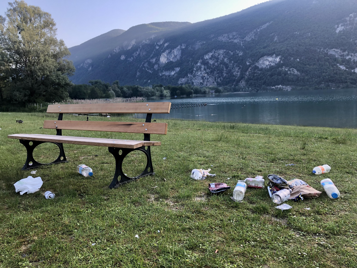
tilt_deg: -7.4
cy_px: 134
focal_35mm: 28
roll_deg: +1.6
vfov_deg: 49.7
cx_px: 178
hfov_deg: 63.4
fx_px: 289
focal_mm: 3.99
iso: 20
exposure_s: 1/203
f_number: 1.8
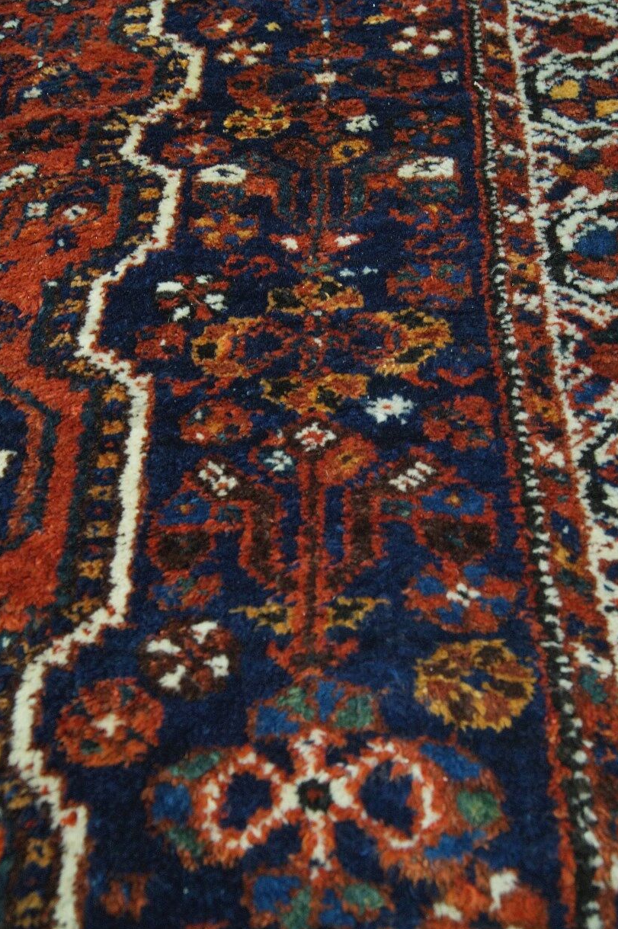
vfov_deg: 48.5
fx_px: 1031
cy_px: 475
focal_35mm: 40
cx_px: 314
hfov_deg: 33.4
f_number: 8
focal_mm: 26
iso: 800
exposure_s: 1/15
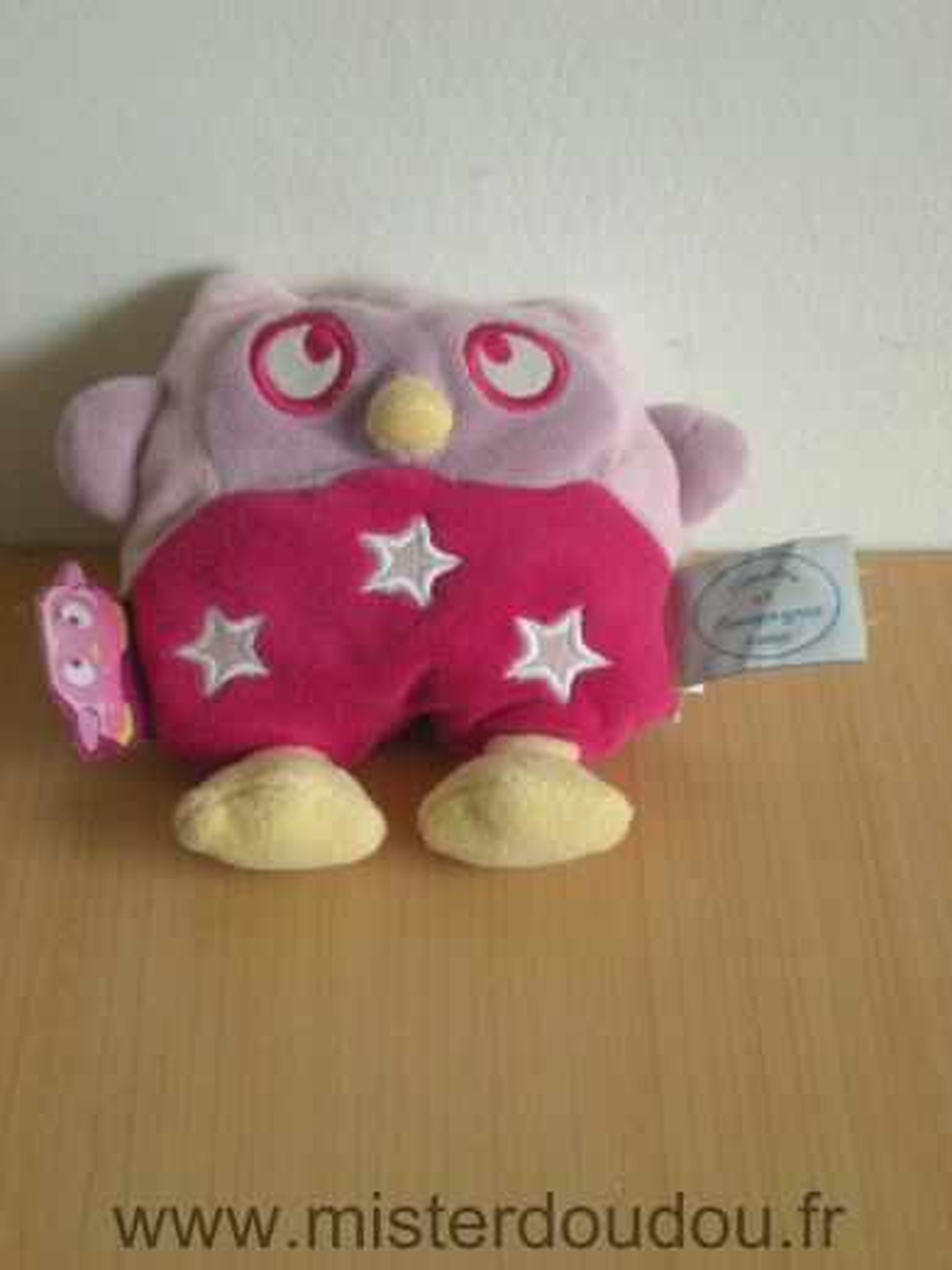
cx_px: 476
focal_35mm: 87
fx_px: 3190
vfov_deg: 22.5
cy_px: 635
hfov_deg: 17.0
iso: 200
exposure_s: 1/8.8
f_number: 5.1
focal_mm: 14.3
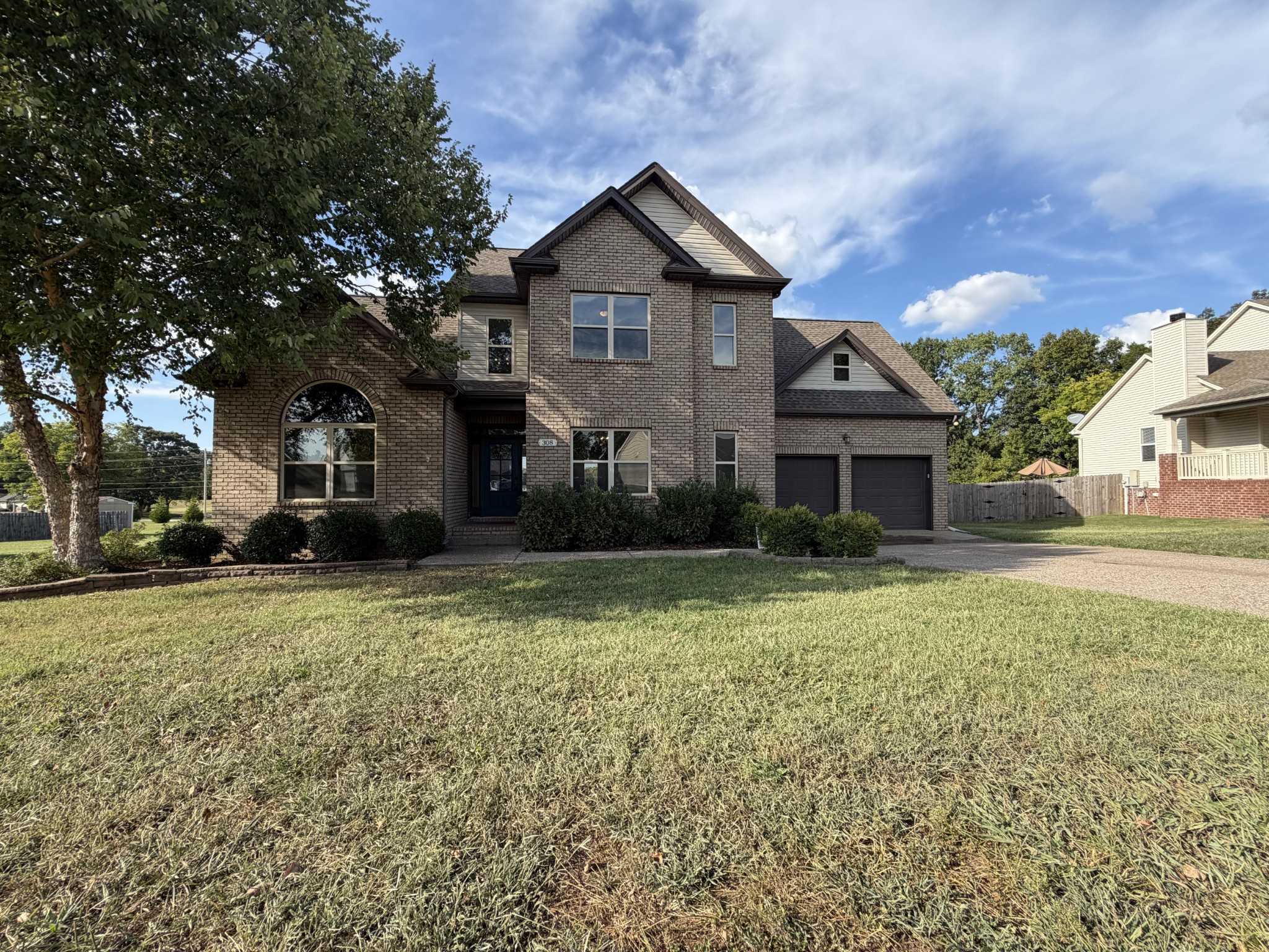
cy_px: 476
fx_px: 513
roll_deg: -0.5
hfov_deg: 102.1
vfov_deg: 85.7
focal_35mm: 14
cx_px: 634
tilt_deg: +0.5
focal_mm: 2.22
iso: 40
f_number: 2.2
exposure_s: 1/742
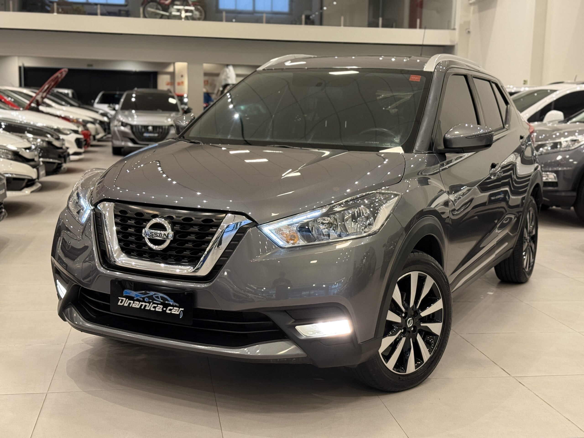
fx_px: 810
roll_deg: -1.8
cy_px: 219
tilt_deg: -7.7
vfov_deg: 30.3
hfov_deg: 39.7
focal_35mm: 48
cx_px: 292
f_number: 1.78
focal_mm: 6.76
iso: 200
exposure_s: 1/40
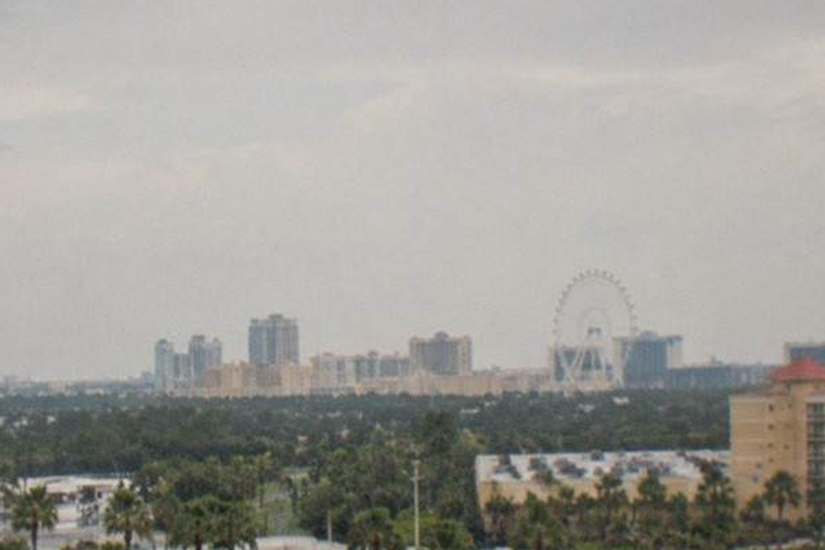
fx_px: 3987
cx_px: 218
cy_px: 438
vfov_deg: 7.9
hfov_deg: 11.8
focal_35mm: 174
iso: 160
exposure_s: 1/320
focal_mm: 105
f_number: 10
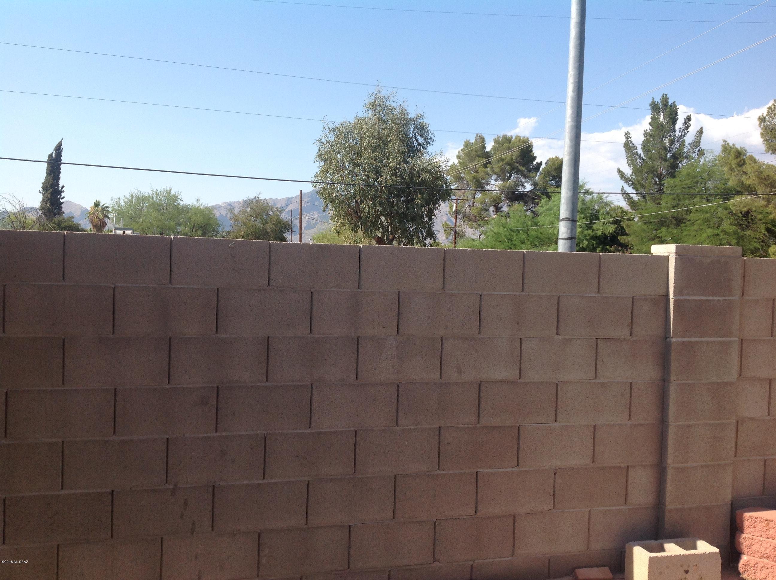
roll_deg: -1.1
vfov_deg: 40.6
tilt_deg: -2.0
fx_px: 783
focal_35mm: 35
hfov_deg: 52.7
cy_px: 290
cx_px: 388
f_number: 2.4
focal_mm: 4.28
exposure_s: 1/1314
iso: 50
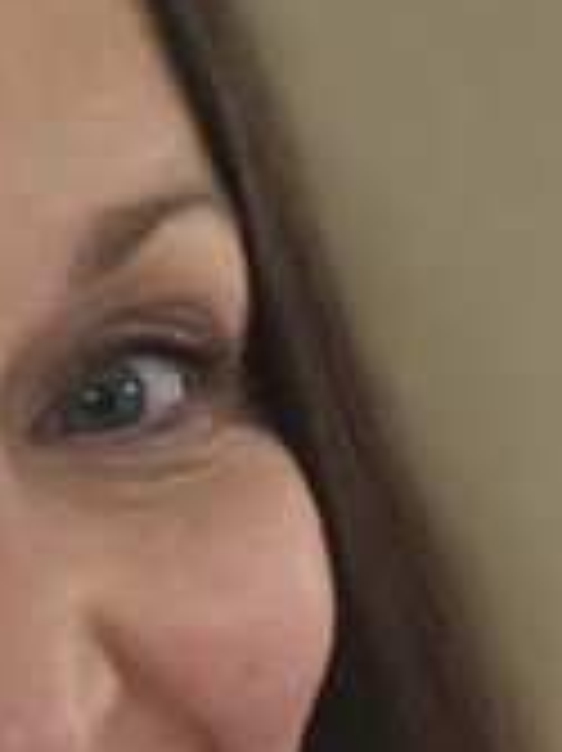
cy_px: 1563
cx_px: -4
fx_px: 3316
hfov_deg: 9.6
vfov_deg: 11.5
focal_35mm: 153
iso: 500
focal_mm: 2.9
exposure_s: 1/30.1
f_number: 2.2
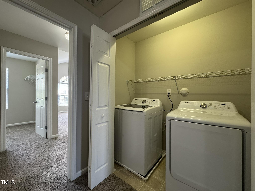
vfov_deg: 85.7
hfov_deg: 102.1
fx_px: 103
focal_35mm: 14
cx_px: 128
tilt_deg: -0.3
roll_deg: -0.8
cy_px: 96
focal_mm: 2.22
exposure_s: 1/60
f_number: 2.2
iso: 200
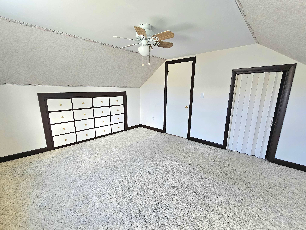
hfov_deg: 102.0
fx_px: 124
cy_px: 122
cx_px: 147
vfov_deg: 85.6
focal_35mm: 14
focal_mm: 2.2
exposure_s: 1/60.2
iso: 125
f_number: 2.2
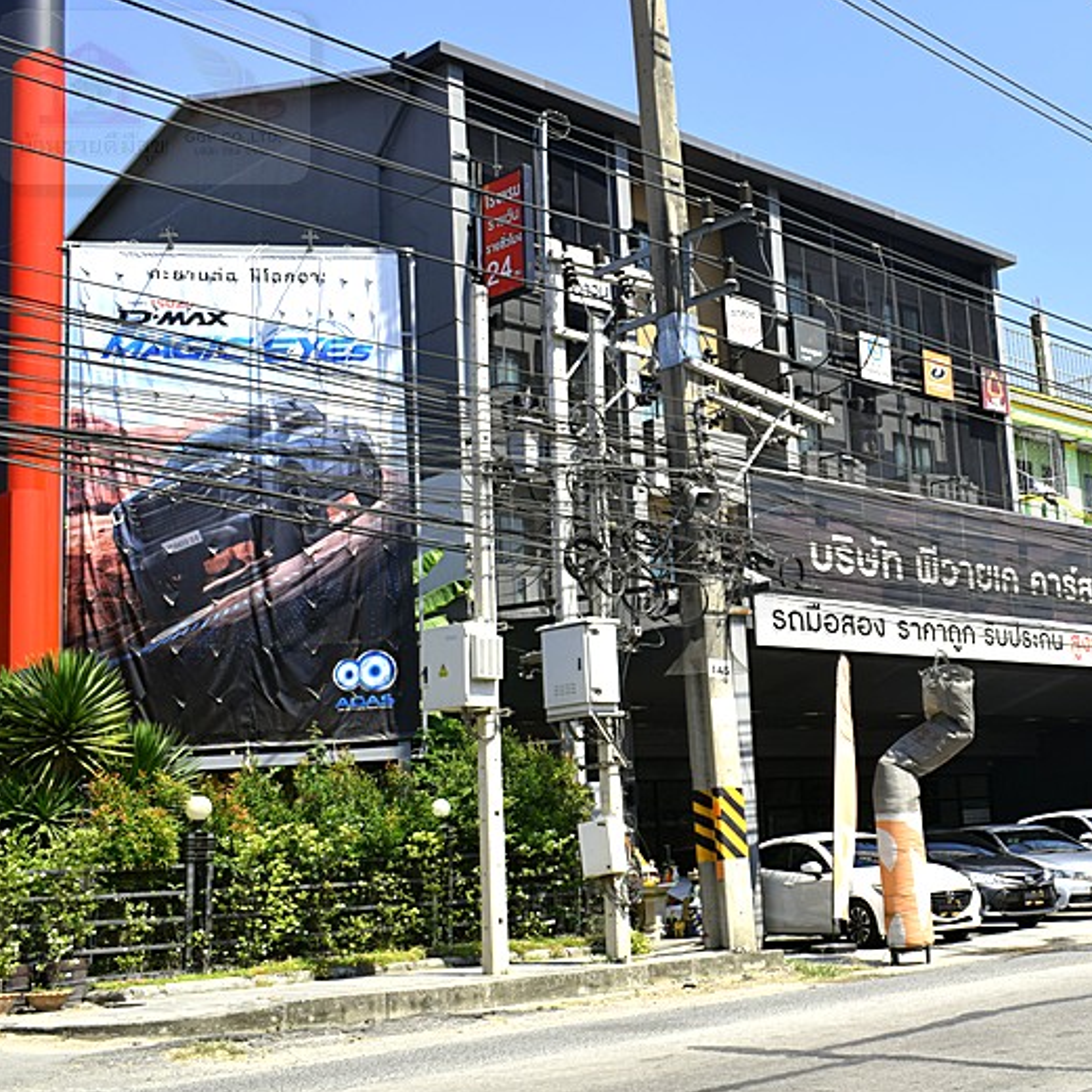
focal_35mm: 47
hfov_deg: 35.3
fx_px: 1677
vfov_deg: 36.1
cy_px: 553
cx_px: 817
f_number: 10
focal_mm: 24
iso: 200
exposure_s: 1/400
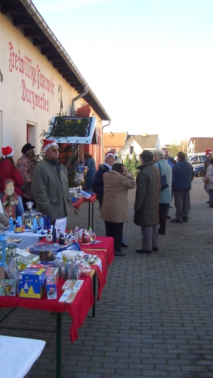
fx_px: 442
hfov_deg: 27.0
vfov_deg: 46.4
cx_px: 78
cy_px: 187
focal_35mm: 44
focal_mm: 5.8
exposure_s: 1/320
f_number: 4.3
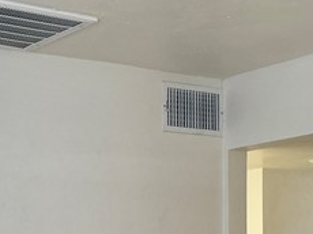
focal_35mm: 107
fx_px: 966
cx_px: 108
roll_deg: +0.6
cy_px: 309
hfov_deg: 18.4
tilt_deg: -1.9
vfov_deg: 13.3
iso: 200
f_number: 1.78
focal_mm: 6.76
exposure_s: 1/103
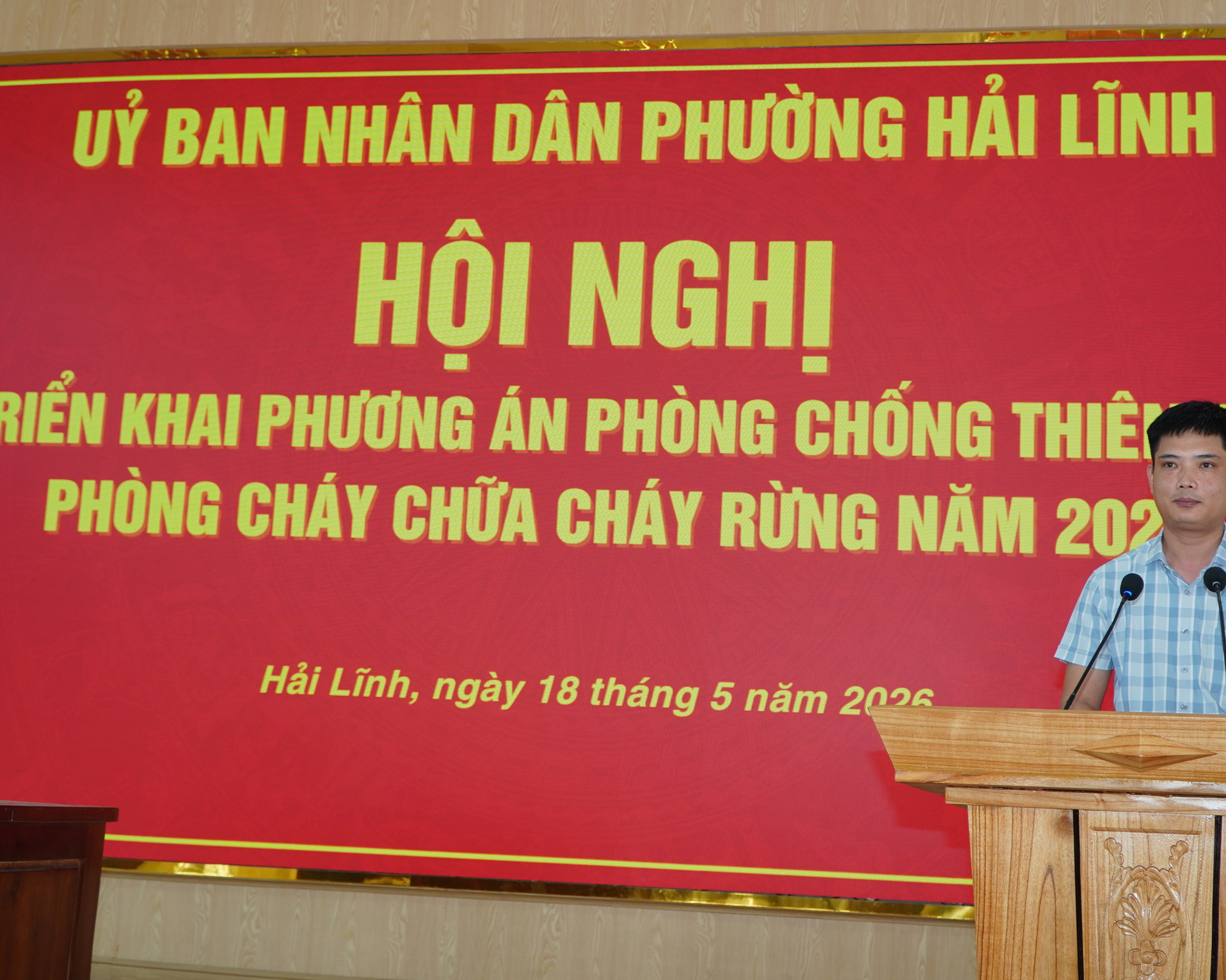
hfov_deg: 44.7
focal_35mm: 41
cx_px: 684
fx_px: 1488
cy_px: 489
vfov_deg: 36.5
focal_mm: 24
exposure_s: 1/60
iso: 250
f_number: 4
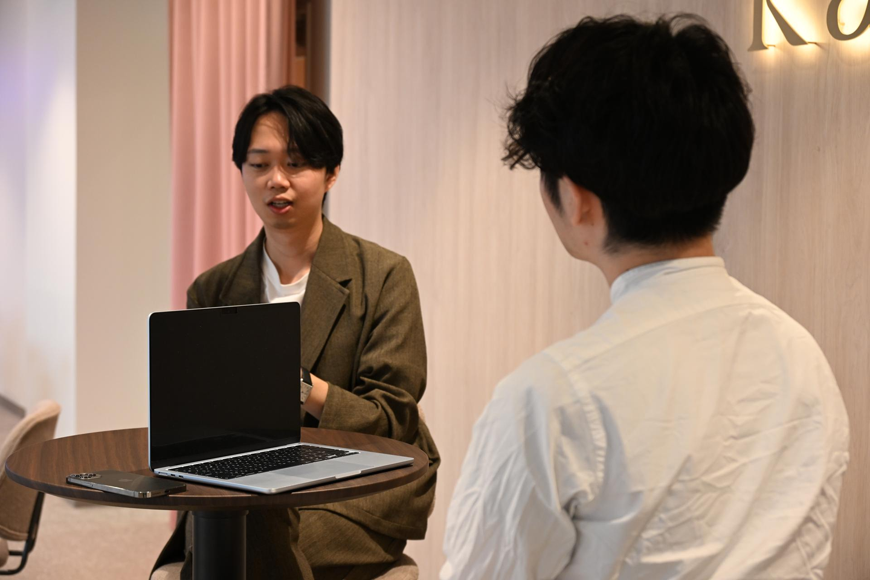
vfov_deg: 21.9
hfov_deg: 32.4
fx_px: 1498
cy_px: 290
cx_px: 435
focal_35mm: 62
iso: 1600
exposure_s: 1/80
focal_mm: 62
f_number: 6
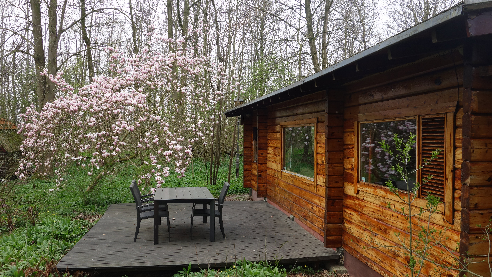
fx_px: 391
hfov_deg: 64.3
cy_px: 148
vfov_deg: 38.9
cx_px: 248
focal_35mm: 30
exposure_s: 1/125
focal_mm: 10.4
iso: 125
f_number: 5.6
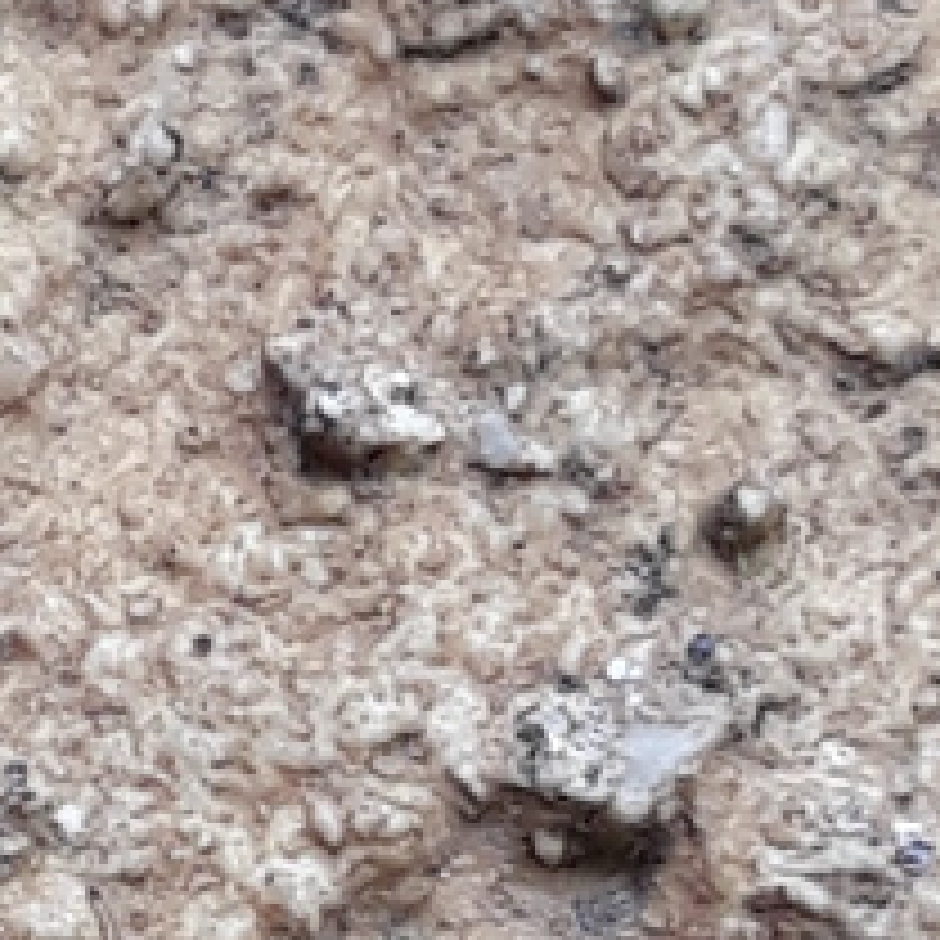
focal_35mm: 73
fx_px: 2243
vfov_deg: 21.7
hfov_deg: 23.0
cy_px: 1165
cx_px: 72
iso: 40
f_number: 1.7
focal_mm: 3.71
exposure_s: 1/288
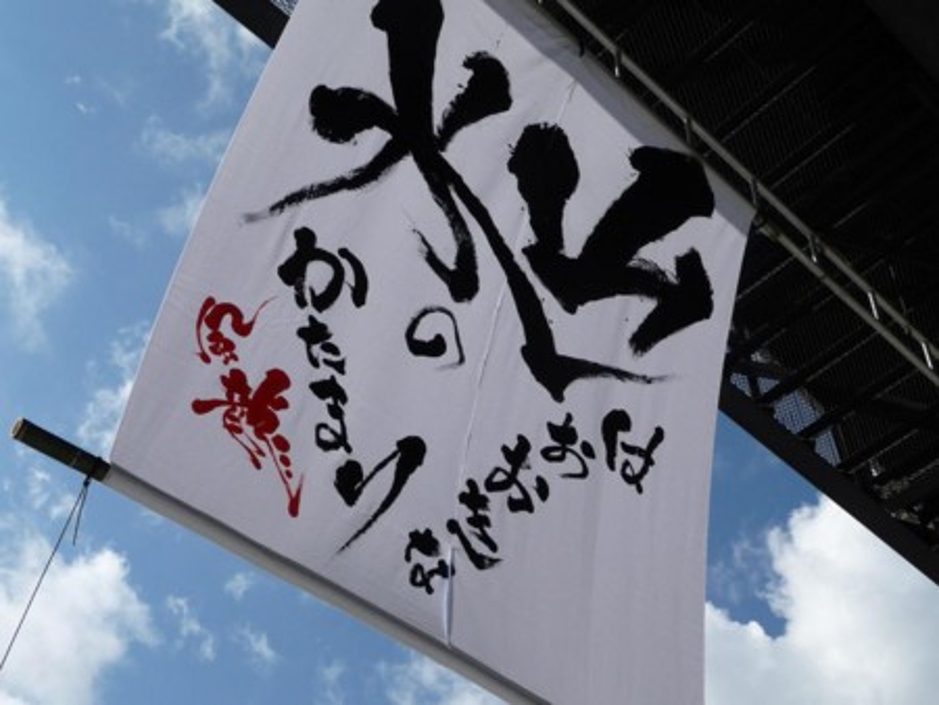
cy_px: 352
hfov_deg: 38.2
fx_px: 1357
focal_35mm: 50
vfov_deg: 29.1
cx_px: 470
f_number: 4.2
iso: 100
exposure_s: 1/1300
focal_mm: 8.5
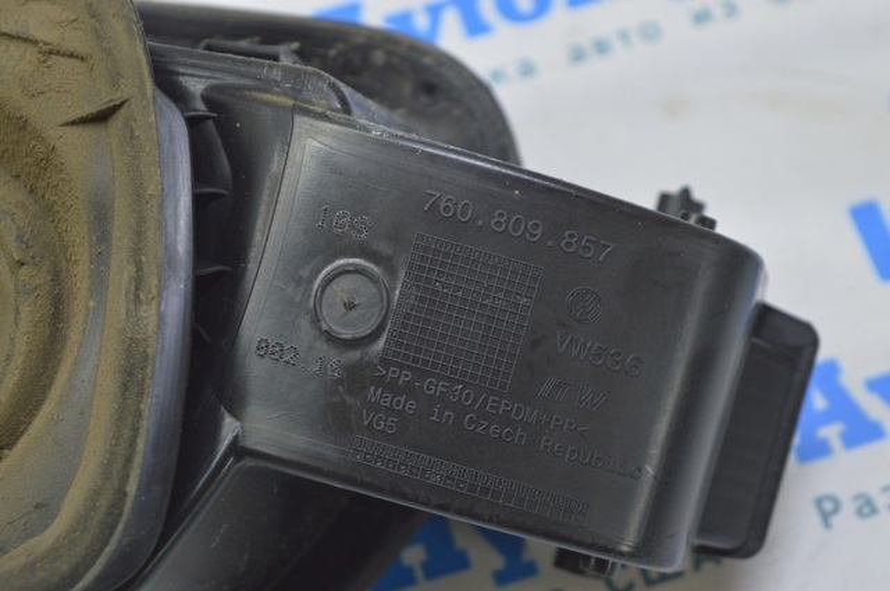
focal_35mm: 82
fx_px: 2037
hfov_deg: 24.6
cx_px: 445
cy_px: 296
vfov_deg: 16.5
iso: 400
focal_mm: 55
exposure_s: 1/20
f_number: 5.6
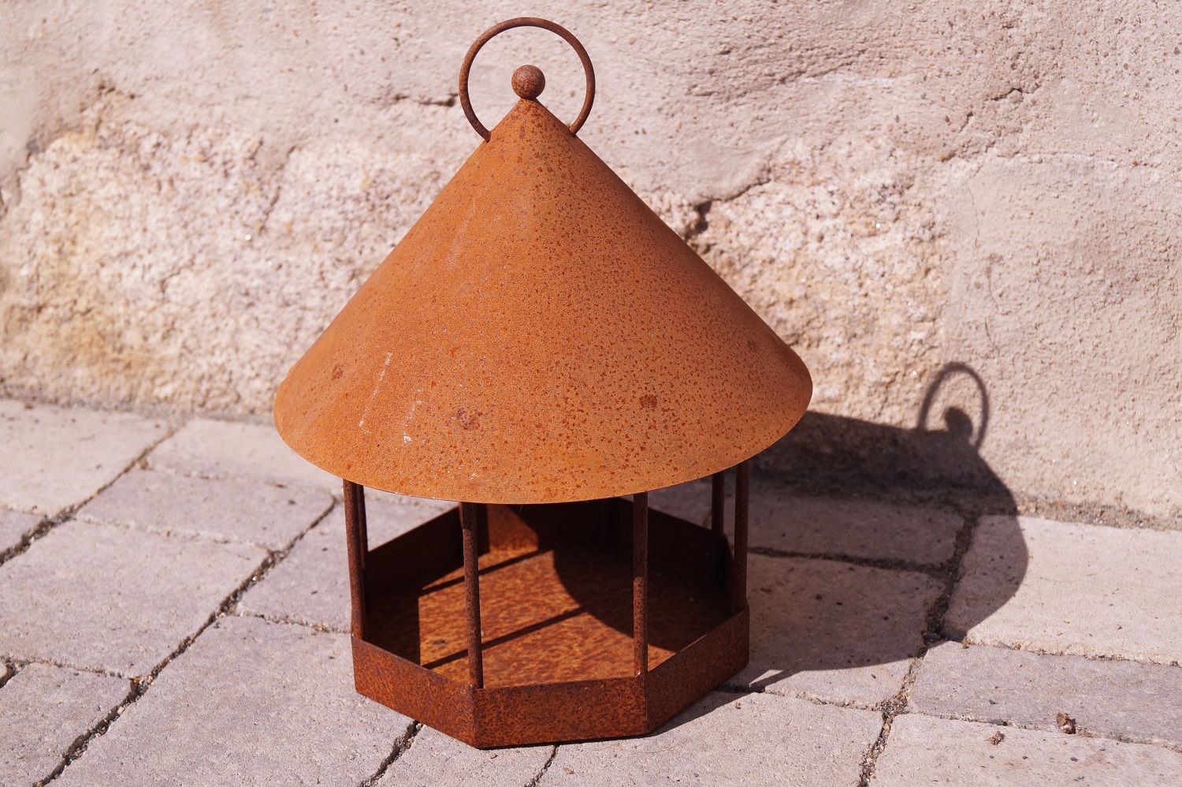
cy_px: 394
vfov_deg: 22.6
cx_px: 591
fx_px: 1969
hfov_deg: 33.4
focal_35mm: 60
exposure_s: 1/3200
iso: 400
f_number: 5
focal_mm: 40
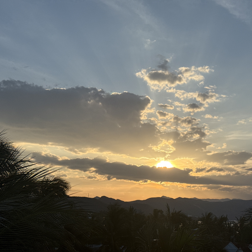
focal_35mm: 57
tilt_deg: +10.5
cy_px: 127
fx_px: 469
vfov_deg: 30.0
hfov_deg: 30.0
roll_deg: -1.4
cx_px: 140
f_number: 1.78
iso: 64
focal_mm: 6.76
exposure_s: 1/6024
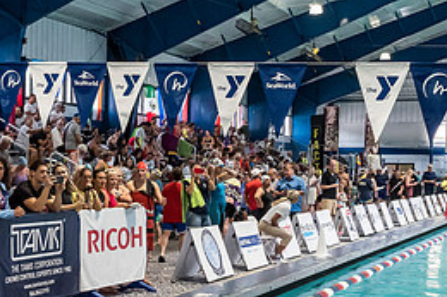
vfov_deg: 17.1
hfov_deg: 24.7
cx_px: 21
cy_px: 227
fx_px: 980
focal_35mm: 79
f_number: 5
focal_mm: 17
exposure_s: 1/200
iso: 3200
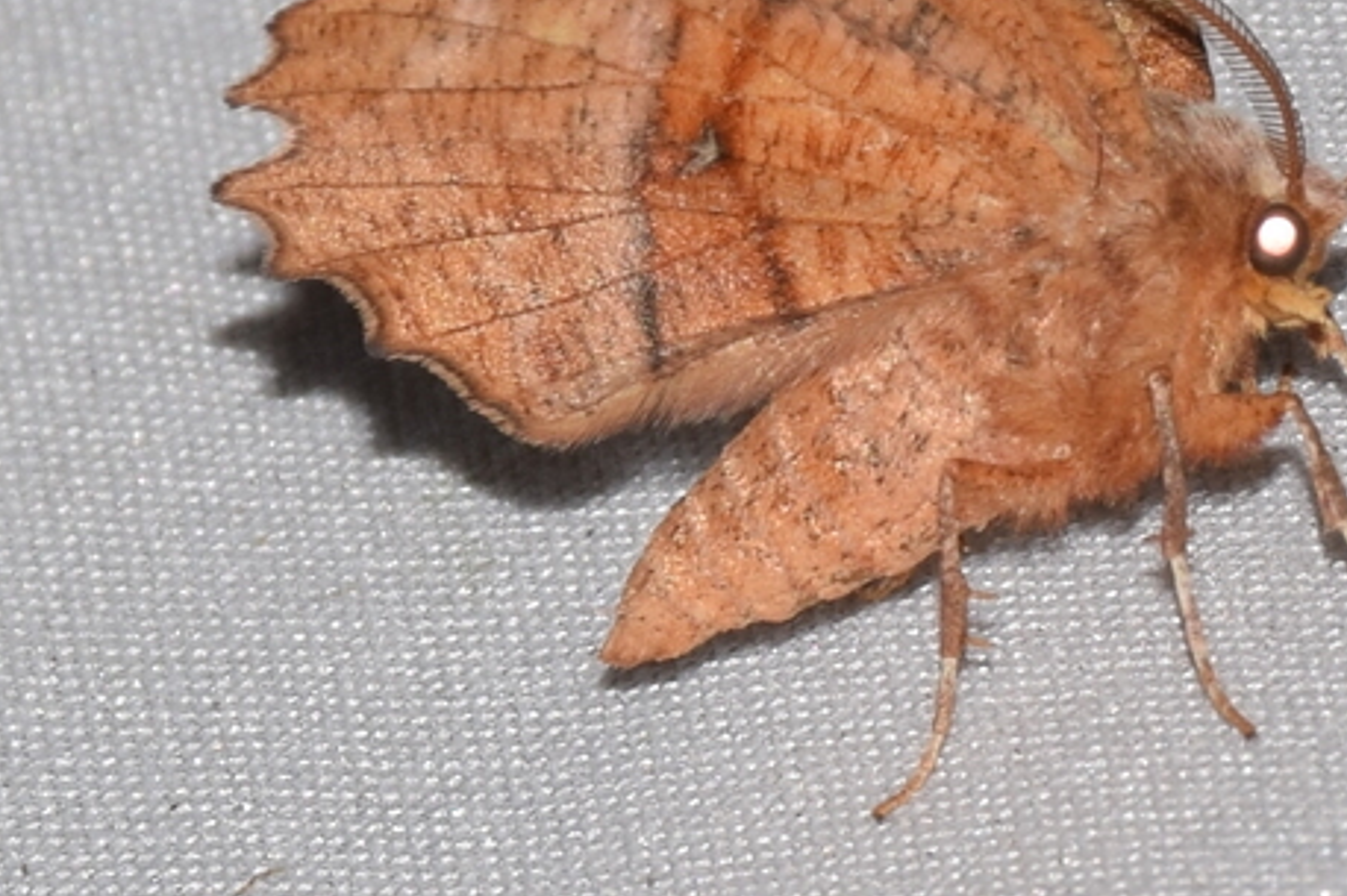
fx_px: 16457
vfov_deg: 3.1
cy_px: 12
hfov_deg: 4.7
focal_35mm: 440
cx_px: 944
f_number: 13
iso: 100
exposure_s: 1/160
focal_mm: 140
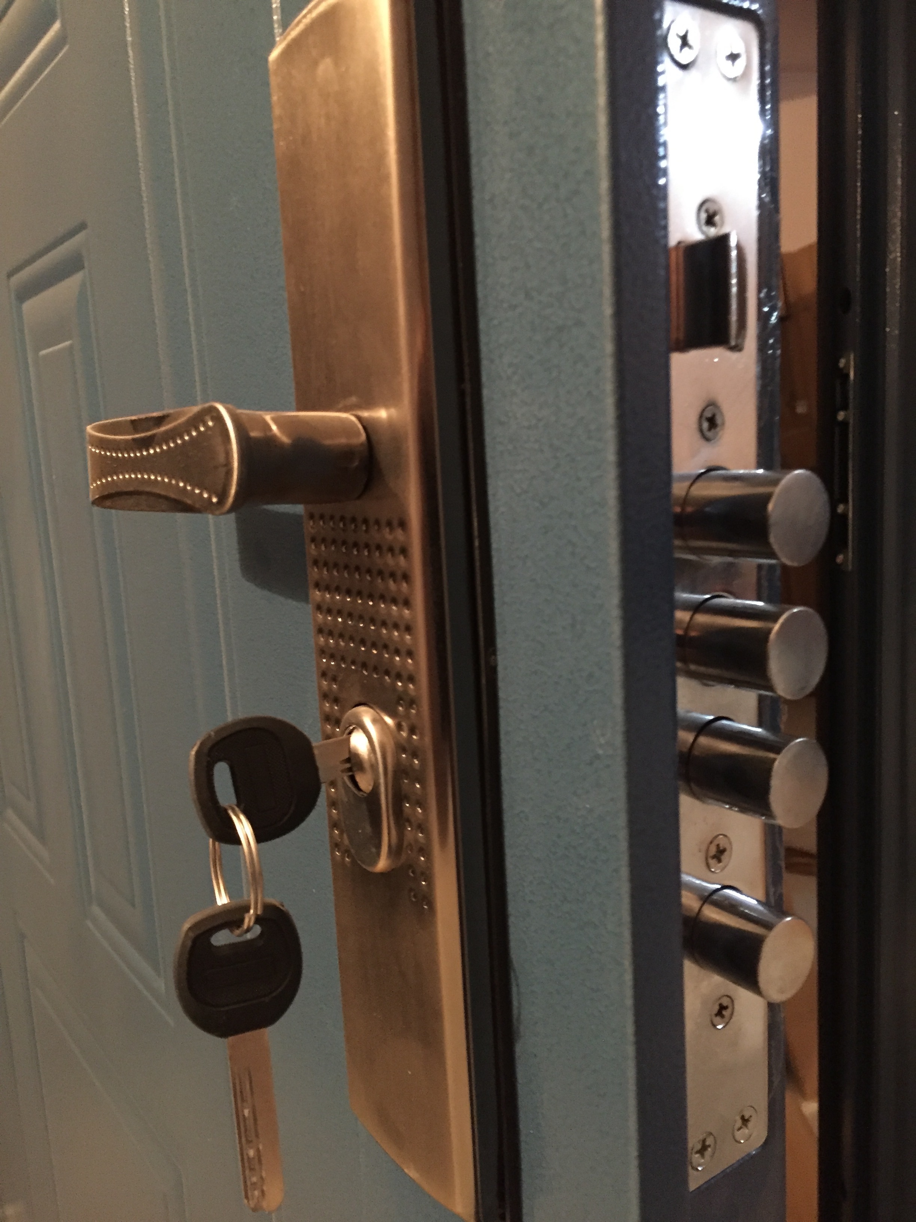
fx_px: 1023
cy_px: 611
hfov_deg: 48.2
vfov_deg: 61.7
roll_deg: +2.3
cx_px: 458
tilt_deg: -5.7
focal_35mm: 29
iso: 640
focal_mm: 4.15
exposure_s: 1/17
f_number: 2.2
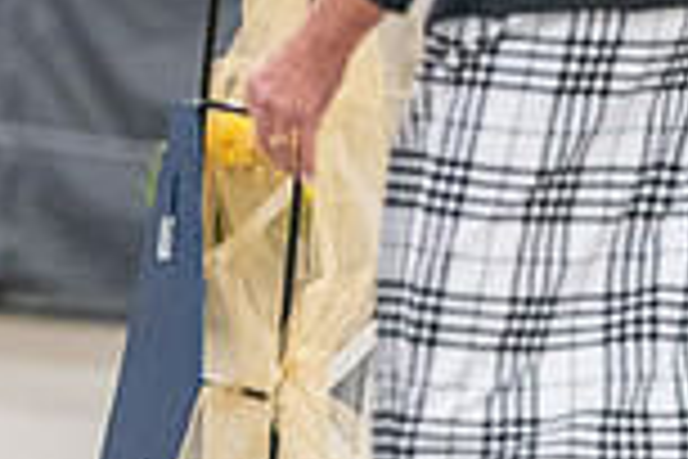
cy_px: -38
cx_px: -513
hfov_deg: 3.2
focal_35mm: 647
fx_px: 12364
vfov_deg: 2.1
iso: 6400
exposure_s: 1/250
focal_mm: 171
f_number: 3.2
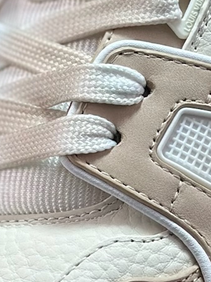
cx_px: 184
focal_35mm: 217
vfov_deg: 9.1
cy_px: 133
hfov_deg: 6.8
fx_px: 1763
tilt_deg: -56.3
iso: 80
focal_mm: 6.86
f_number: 1.78
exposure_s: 1/1565
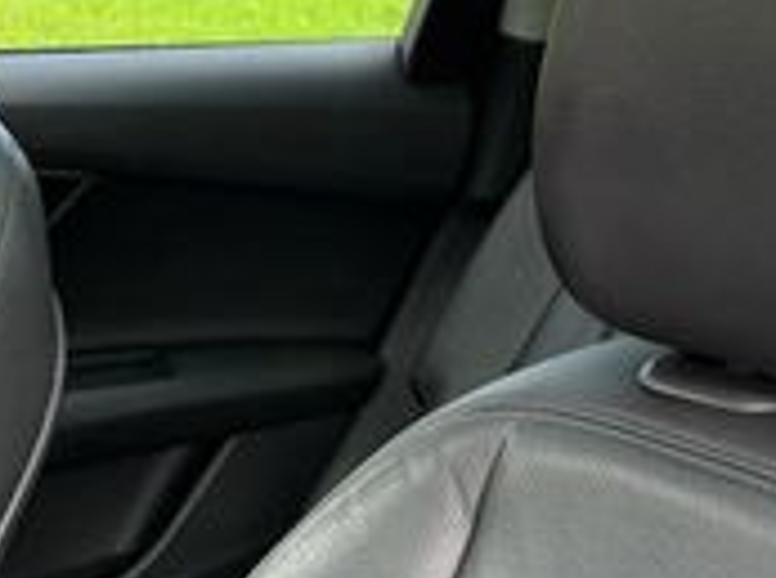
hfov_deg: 21.7
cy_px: 708
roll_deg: -6.6
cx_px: 117
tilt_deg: -24.0
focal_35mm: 89
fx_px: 1991
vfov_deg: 15.9
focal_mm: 6.76
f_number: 1.78
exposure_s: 1/164
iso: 160
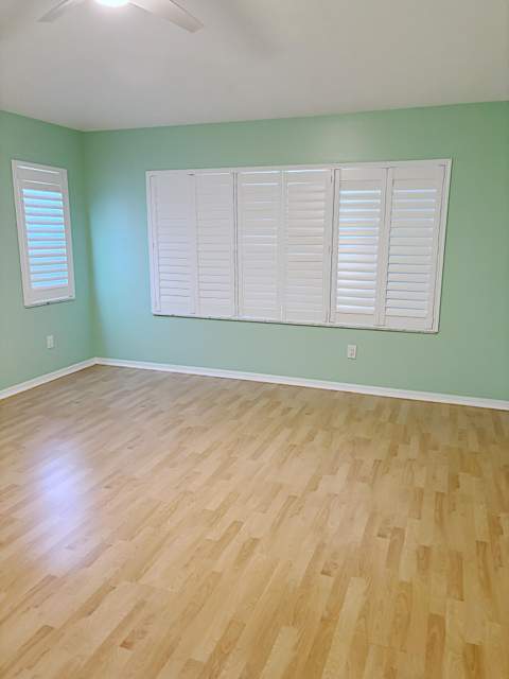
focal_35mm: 26
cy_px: 340
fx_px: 510
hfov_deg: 53.1
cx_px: 254
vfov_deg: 67.3
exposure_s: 1/60
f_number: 1.6
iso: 400
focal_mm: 5.96
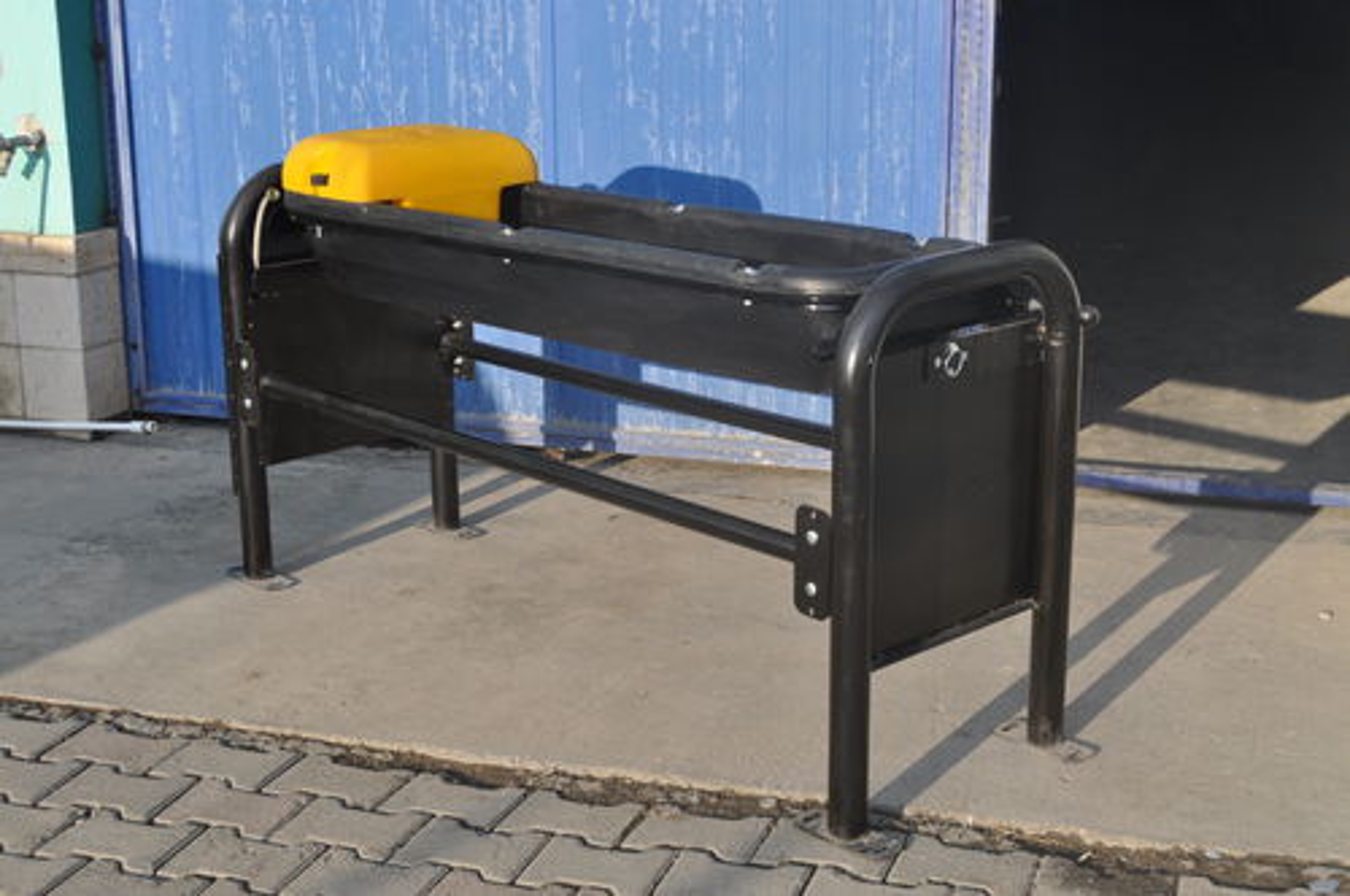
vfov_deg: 26.4
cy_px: 448
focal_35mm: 51
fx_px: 1910
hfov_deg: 38.9
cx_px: 675
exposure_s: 1/400
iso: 640
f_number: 10
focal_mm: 34
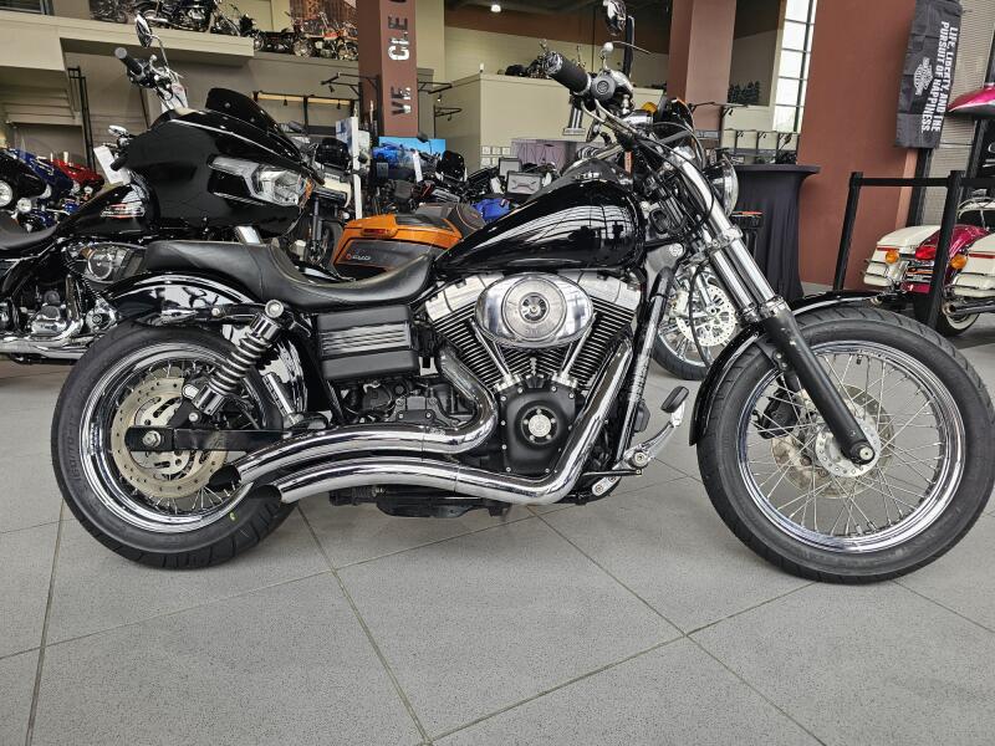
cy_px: 373
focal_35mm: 23
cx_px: 498
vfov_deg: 58.9
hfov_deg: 73.9
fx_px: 661
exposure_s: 1/180
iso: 80
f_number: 1.7
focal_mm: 6.3
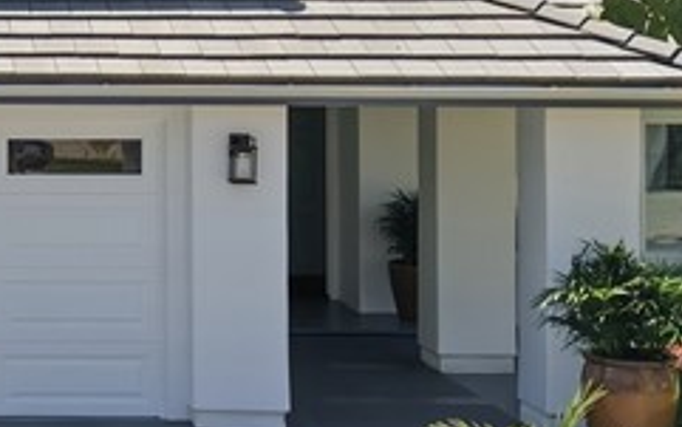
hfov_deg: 18.5
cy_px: 82
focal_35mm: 108
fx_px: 2009
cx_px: -85
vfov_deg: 12.1
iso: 240
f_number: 1.8
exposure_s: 1/1500
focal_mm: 8.7
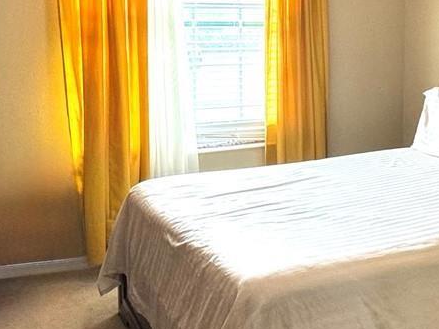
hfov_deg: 36.3
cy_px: 71
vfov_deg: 28.0
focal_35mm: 51
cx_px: 349
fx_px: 647
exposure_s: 1/60
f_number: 2.2
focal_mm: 2.22
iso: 200
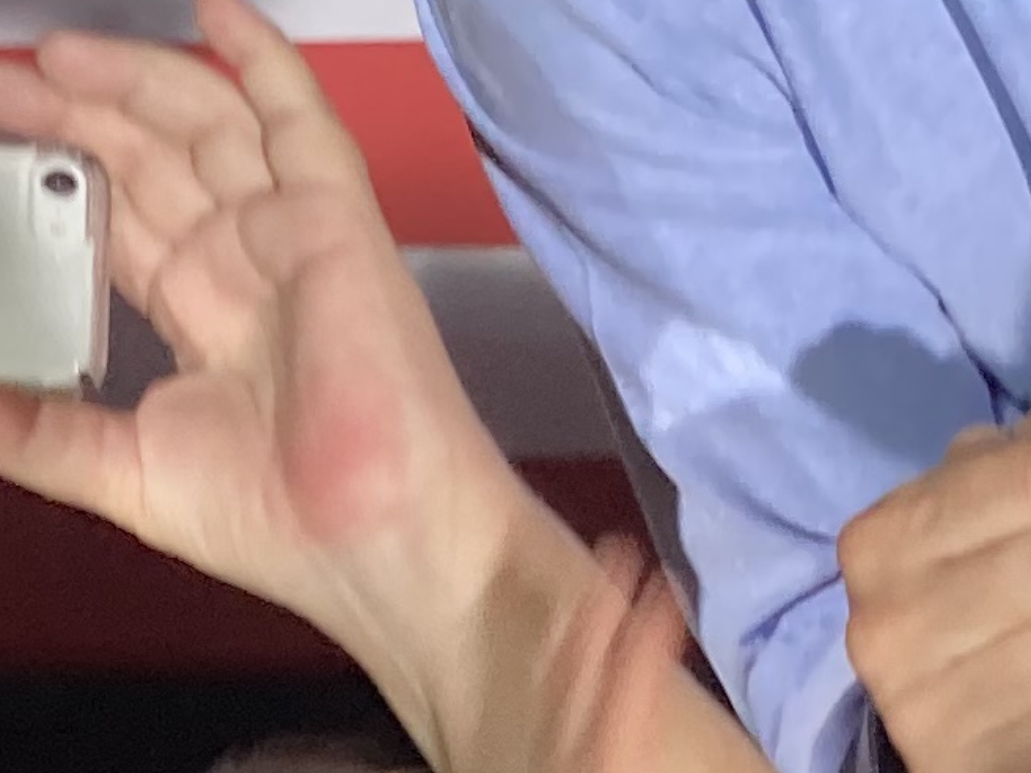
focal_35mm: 172
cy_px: 947
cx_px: 883
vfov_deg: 8.5
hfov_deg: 11.4
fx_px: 5123
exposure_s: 1/60
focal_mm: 3.99
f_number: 1.8
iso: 100
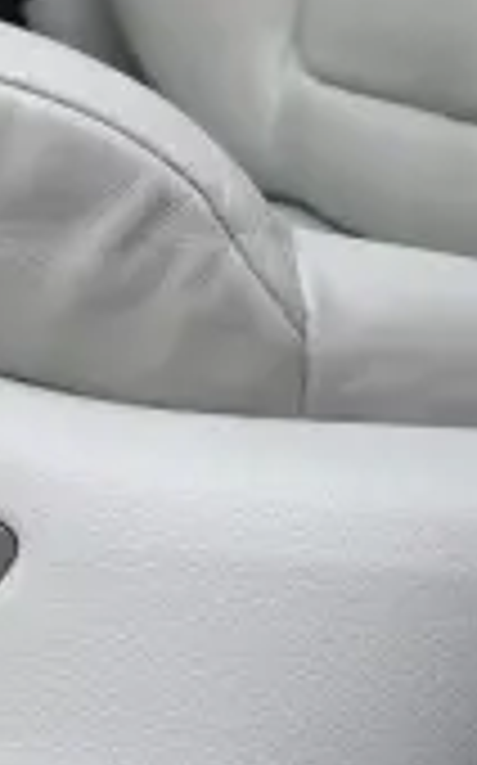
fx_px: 1125
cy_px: 446
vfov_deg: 37.5
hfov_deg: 19.3
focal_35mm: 54
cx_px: -328
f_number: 1.78
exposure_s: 1/632
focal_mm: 6.76
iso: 80
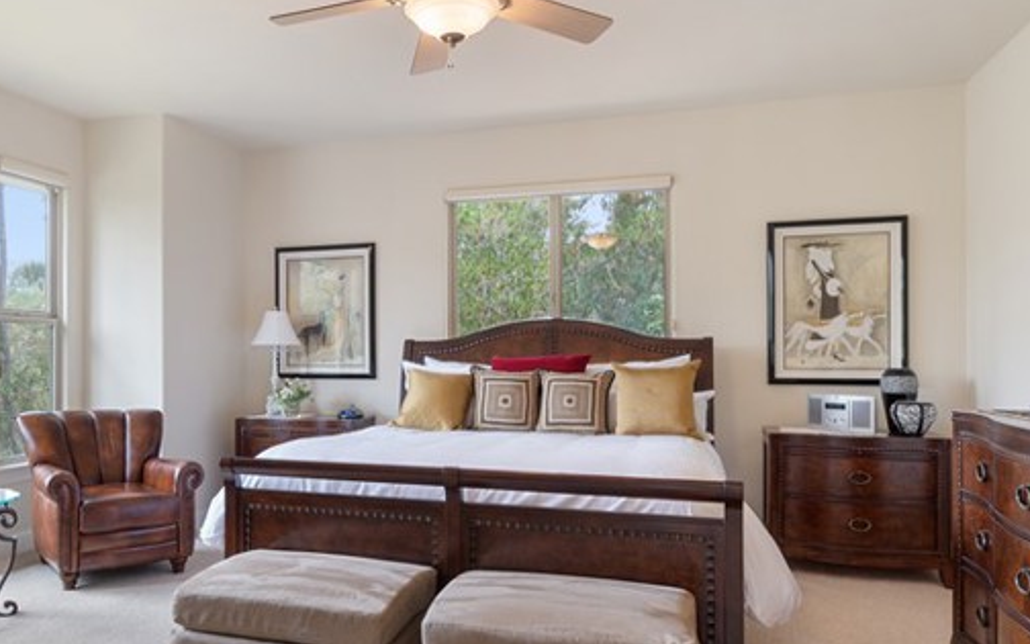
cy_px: 365
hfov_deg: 63.7
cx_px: 382
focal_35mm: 29
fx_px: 814
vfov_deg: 43.1
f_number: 8
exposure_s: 1/2
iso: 100
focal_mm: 14
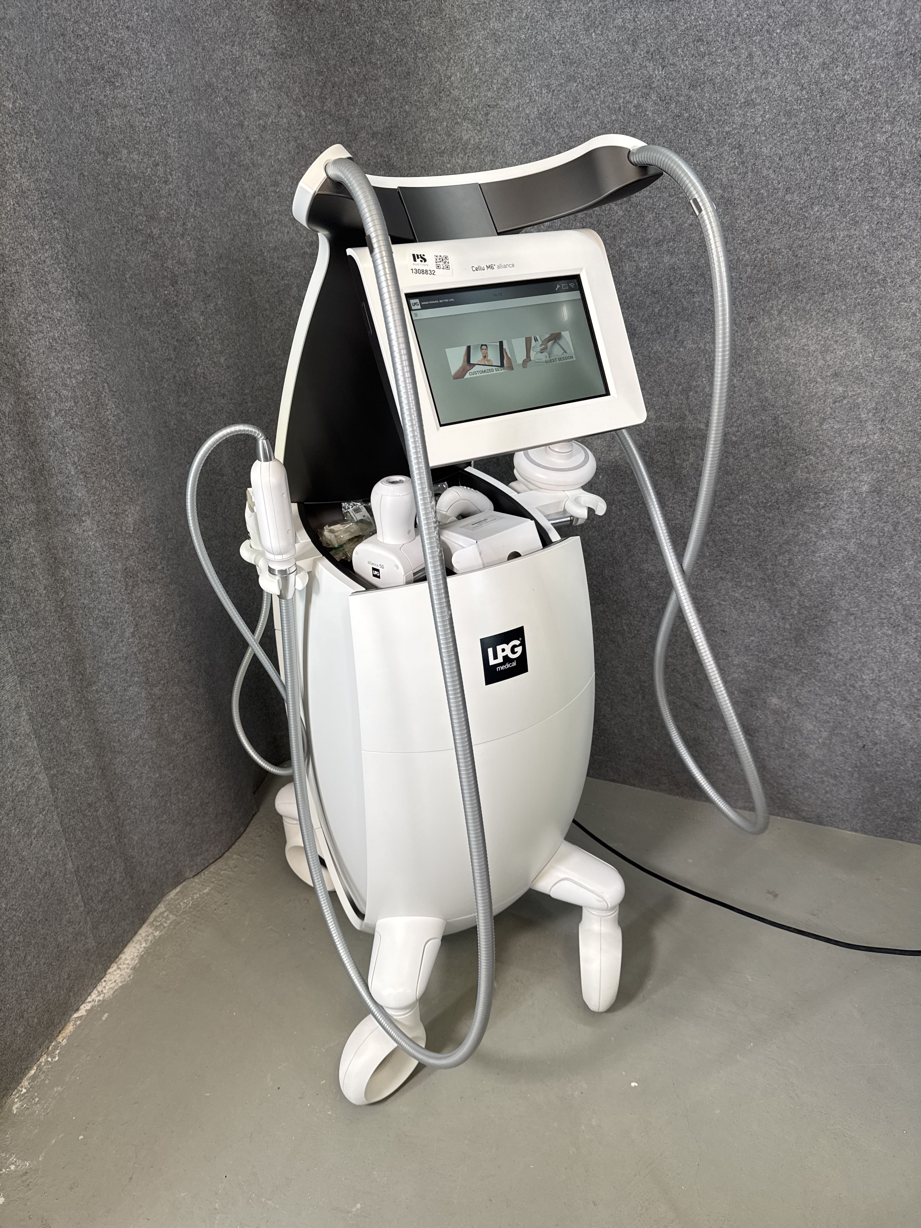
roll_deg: +0.0
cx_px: 460
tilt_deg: -29.2
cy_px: 614
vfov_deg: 71.6
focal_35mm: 24
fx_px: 851
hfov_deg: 56.8
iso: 80
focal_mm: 6.76
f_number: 1.78
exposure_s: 1/100
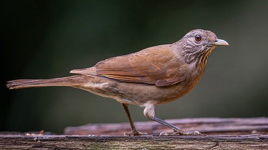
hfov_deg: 2.8
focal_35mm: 768
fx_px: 5459
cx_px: 162
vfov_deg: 1.6
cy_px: 52
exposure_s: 1/500
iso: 5600
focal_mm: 560
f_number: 6.3
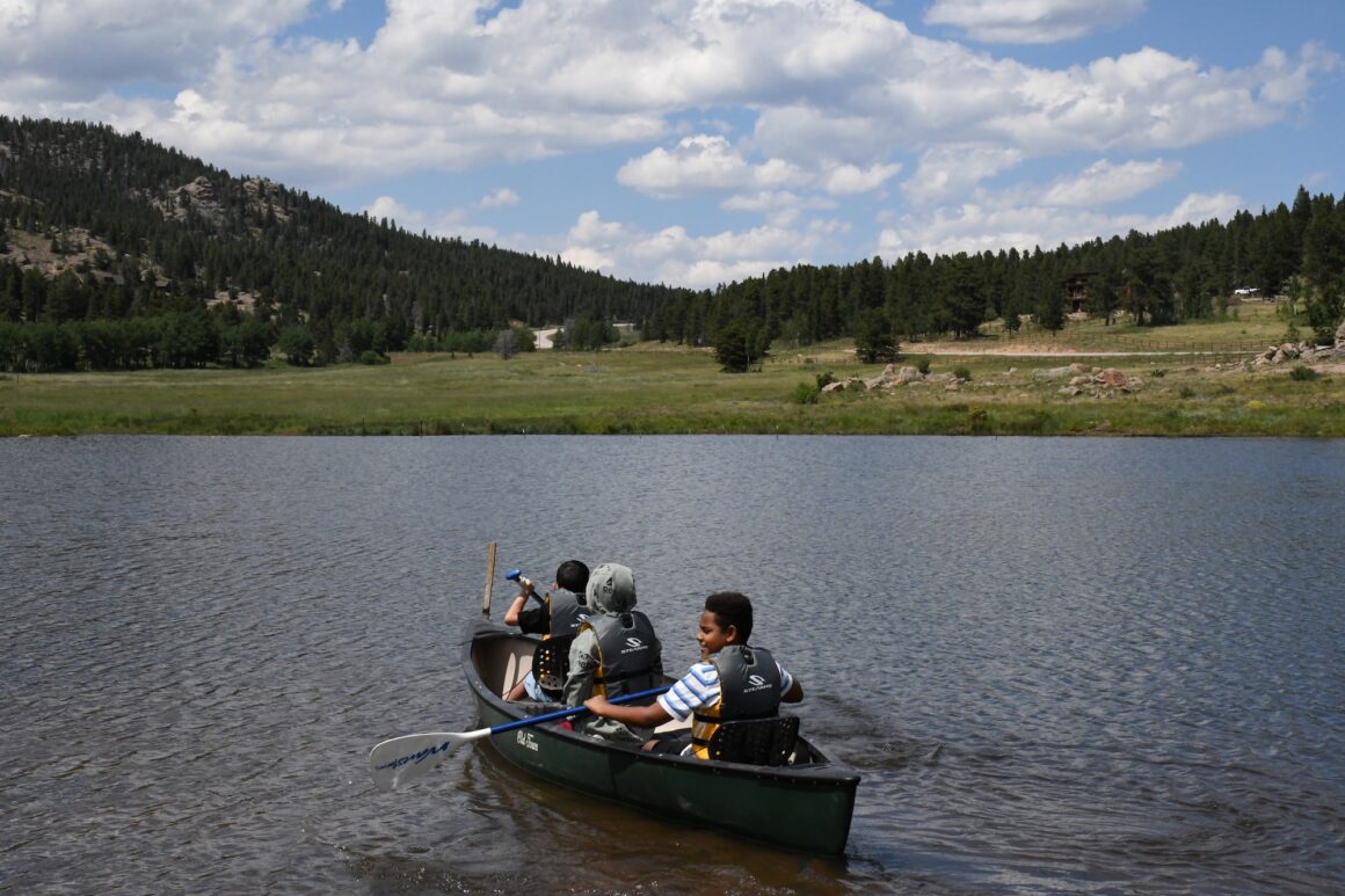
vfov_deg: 23.8
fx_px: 2129
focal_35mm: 57
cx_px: 672
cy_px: 448
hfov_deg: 35.1
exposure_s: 1/1600
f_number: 20
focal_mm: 38
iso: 2000
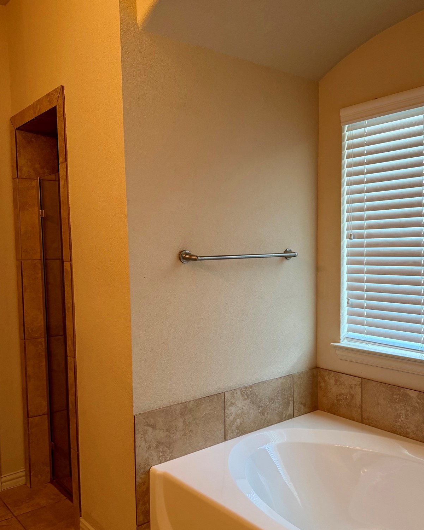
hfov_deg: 45.6
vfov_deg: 55.5
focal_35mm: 32
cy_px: 293
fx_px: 502
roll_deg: +0.4
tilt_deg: -4.8
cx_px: 248
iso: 160
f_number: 1.78
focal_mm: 6.76
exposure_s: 1/120
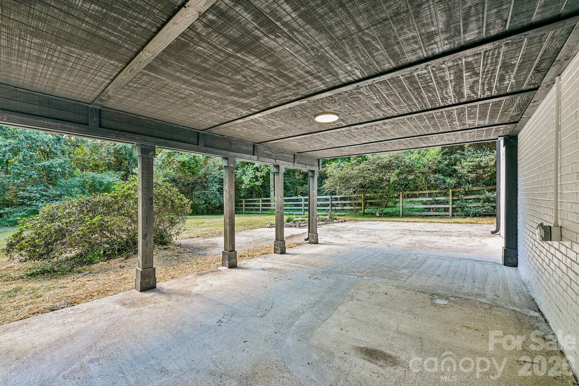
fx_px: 225
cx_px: 290
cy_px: 193
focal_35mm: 14
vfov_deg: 81.2
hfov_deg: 104.3
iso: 100
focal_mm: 14
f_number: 8
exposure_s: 1/20
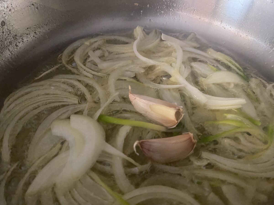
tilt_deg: -52.3
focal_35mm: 26
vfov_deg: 53.1
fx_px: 206
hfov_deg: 67.3
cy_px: 102
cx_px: 137
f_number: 1.8
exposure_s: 1/30
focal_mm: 4.25
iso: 640
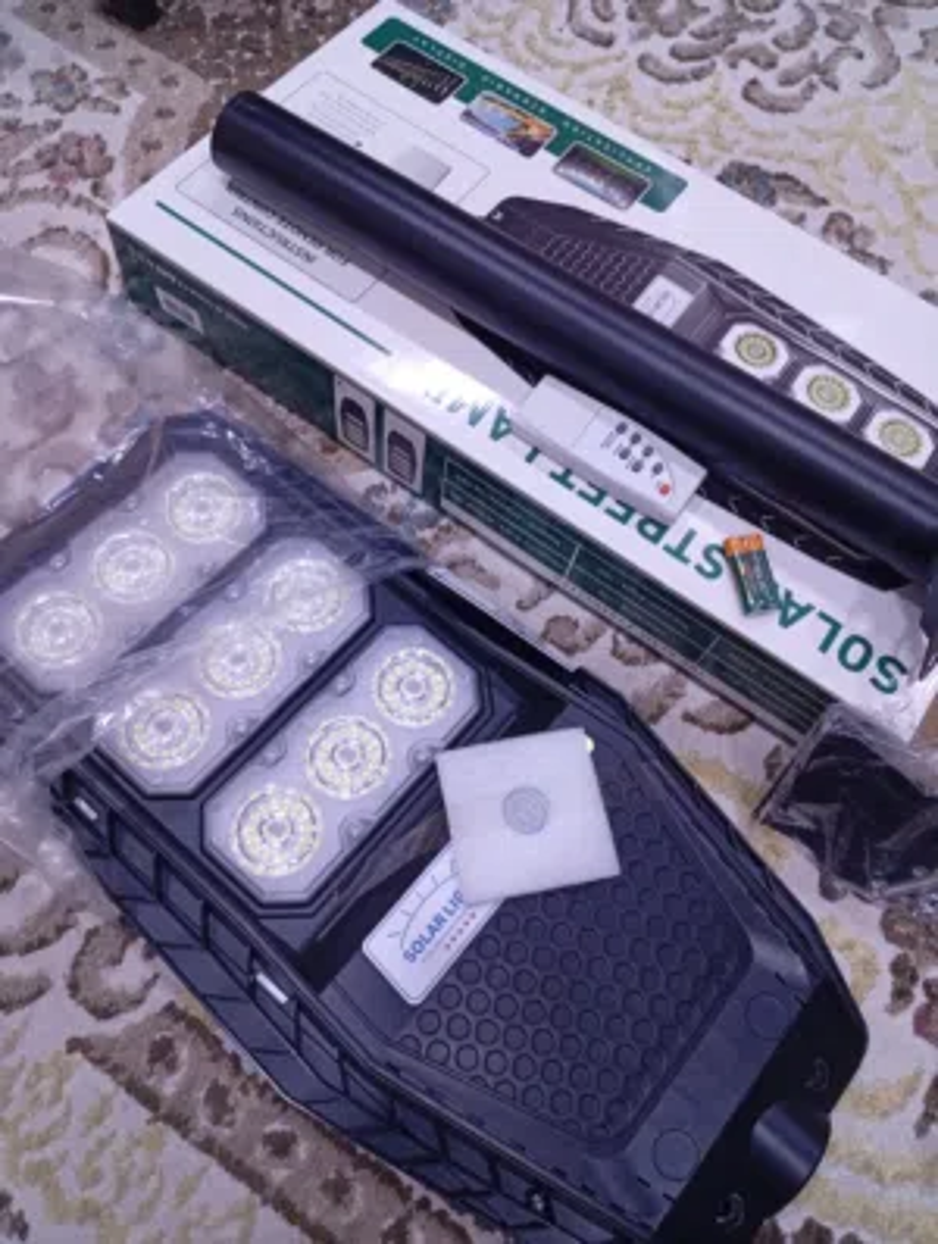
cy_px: 622
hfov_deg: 51.5
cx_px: 469
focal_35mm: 27
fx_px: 972
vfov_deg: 65.2
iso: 493
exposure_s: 1/33.3
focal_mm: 3.98
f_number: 1.8
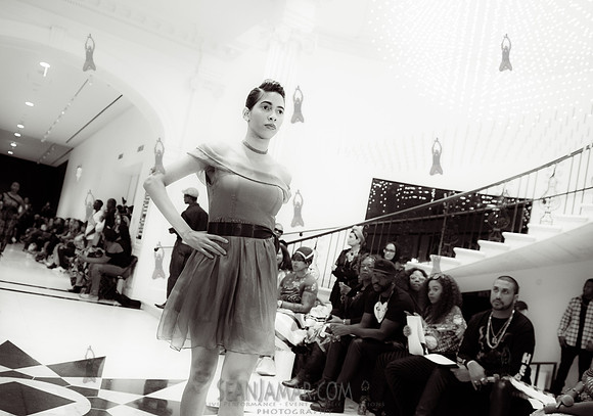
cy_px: 232
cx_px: 279
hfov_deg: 57.9
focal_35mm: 32
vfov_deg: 42.4
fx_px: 536
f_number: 3.5
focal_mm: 24
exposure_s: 1/200
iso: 4000
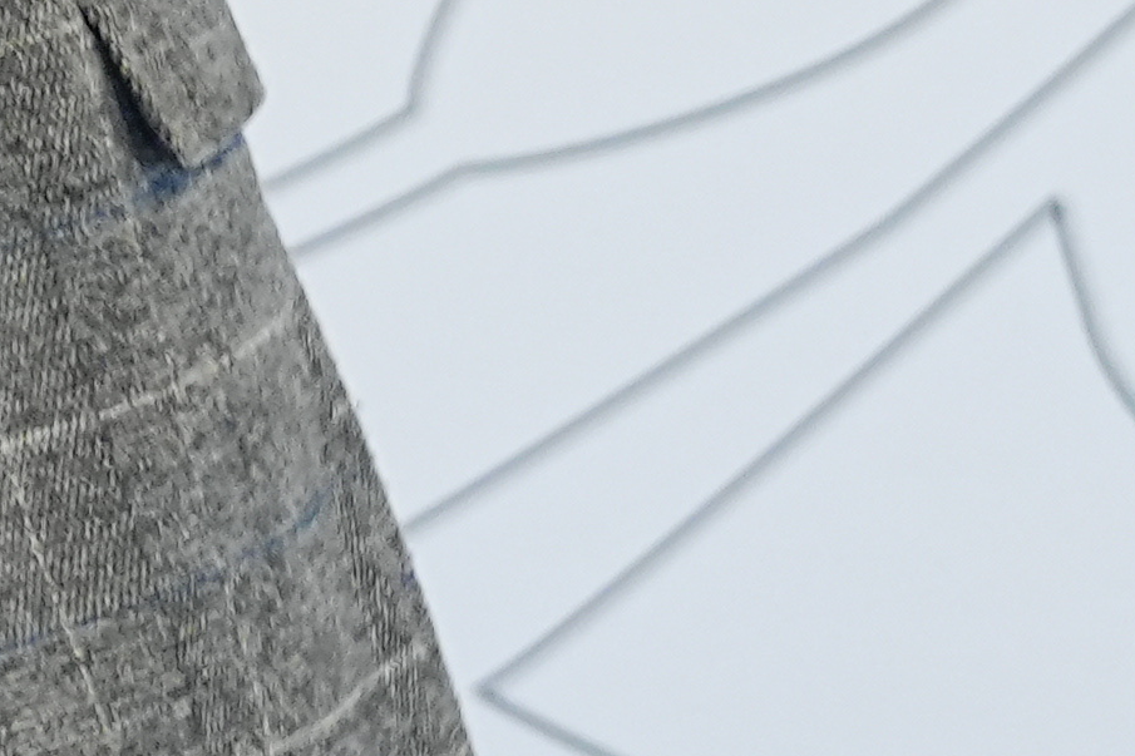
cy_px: -1051
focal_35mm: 1378
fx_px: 43434
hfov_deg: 1.5
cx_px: 149
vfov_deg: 1.0
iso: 2000
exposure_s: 1/80
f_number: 4
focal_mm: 178
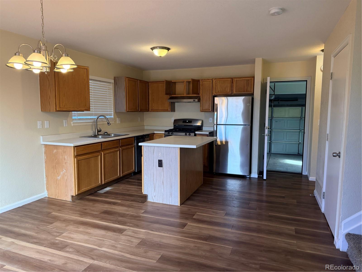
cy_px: 136
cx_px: 181
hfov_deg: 71.6
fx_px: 251
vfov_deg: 56.8
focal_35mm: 24
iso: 200
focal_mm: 6.76
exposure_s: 1/233
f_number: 1.78
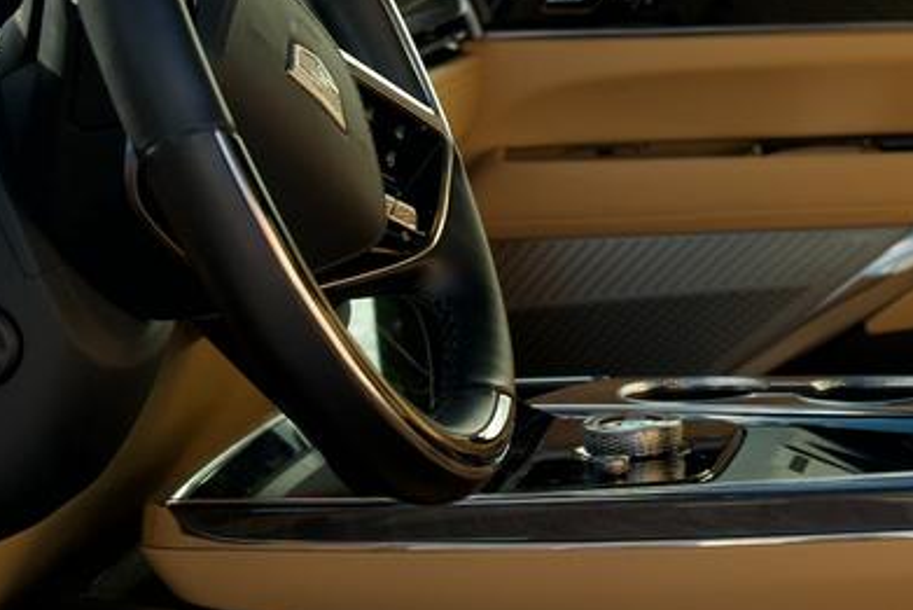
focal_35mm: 118
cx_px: 883
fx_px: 2994
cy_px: 124
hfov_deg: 17.0
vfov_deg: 11.6
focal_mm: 24
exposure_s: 1/50
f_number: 2.8
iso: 250
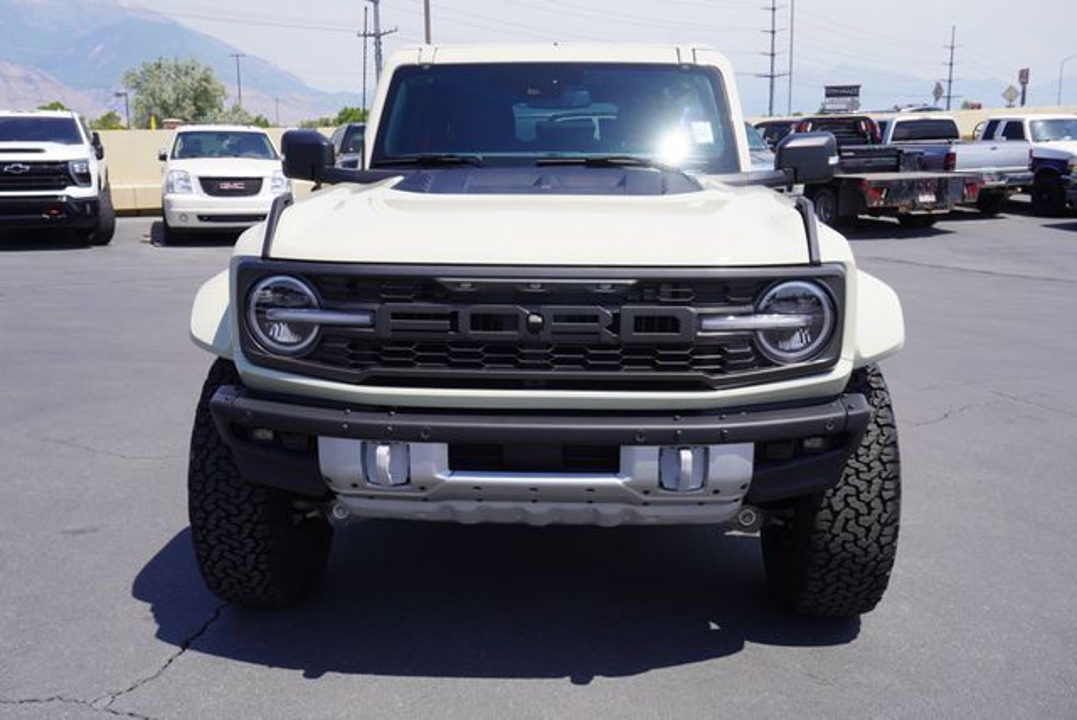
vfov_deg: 38.4
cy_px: 360
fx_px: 1033
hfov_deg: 55.1
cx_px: 538
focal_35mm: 34
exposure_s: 1/200
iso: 100
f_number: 8
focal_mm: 23
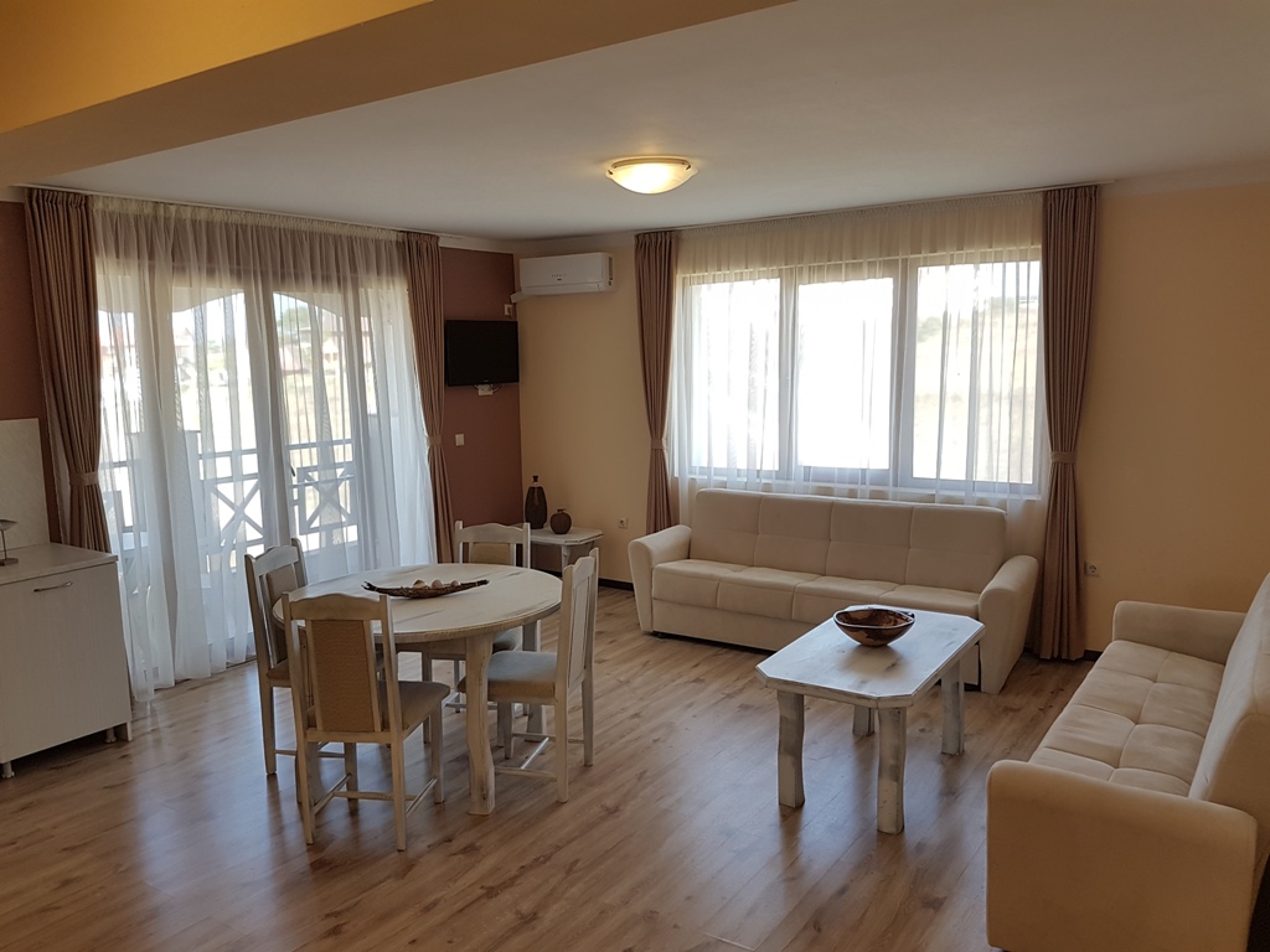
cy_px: 476
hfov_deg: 67.3
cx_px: 635
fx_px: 954
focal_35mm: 26
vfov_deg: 53.1
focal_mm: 4.2
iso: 40
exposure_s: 1/106
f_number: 1.7
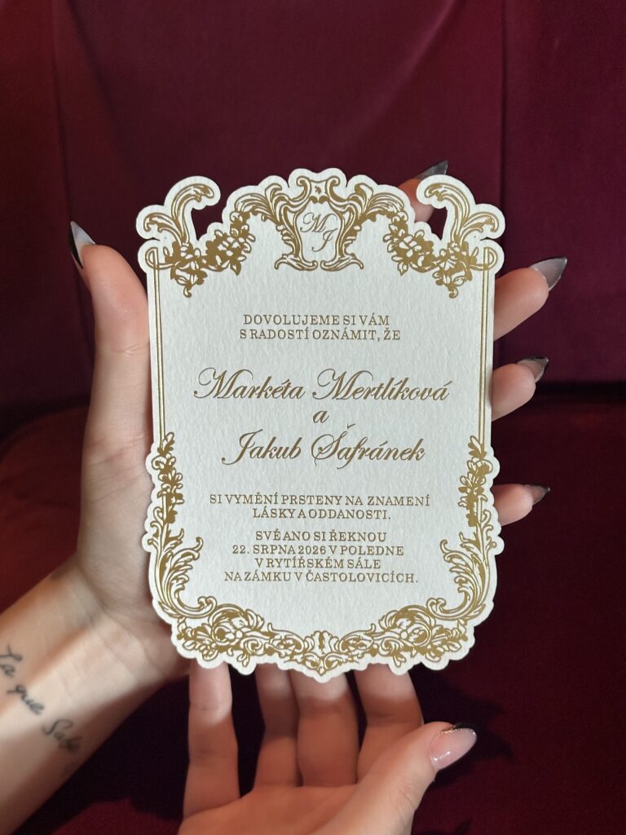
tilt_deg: -35.8
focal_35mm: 48
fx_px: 1157
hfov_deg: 30.3
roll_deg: +6.4
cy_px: 418
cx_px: 313
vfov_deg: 39.7
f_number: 1.78
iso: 320
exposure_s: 1/40
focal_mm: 6.86
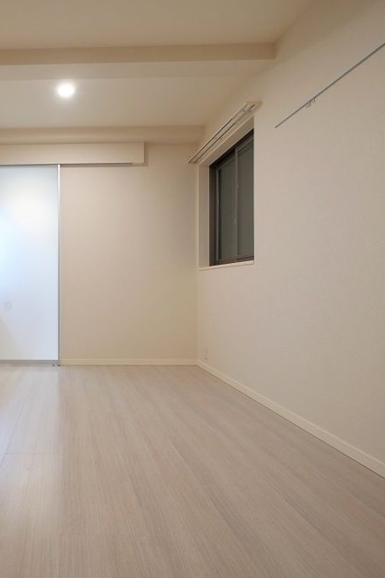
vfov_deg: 81.2
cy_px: 283
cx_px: 58
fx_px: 337
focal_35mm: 21
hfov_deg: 53.9
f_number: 4
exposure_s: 1/15
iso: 640
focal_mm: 7
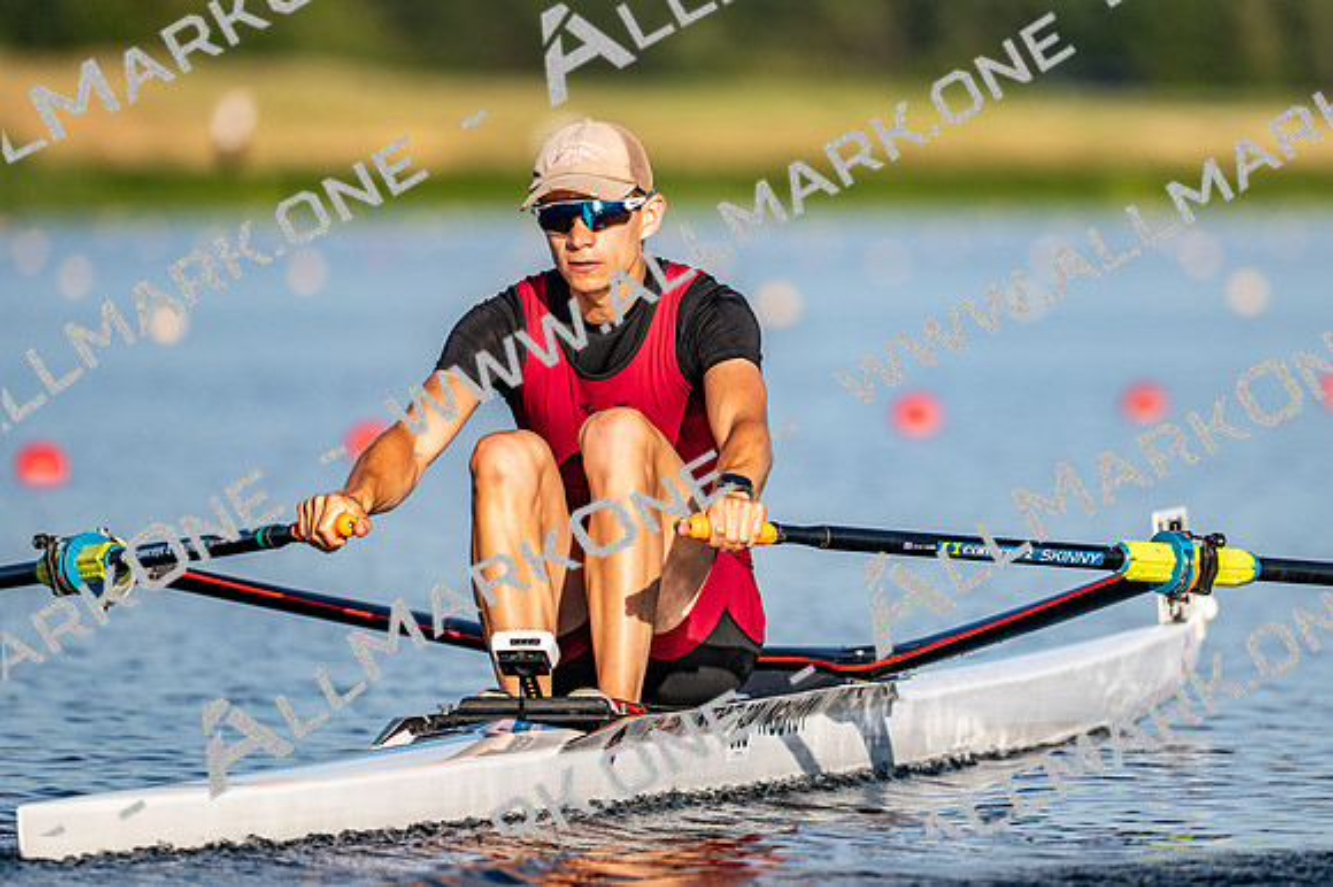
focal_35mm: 600
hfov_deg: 3.4
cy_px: 444
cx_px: 666
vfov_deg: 2.3
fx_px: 22208
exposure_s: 1/2500
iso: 200
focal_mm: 400
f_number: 4.5
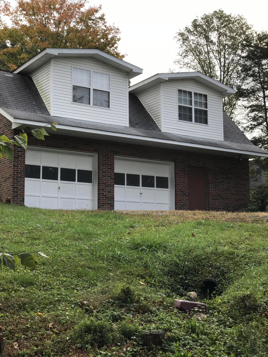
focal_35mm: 57
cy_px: 178
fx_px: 588
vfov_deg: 33.8
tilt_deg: +9.0
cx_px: 134
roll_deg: +0.1
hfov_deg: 25.7
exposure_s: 1/126
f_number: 2.8
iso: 20
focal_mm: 6.6
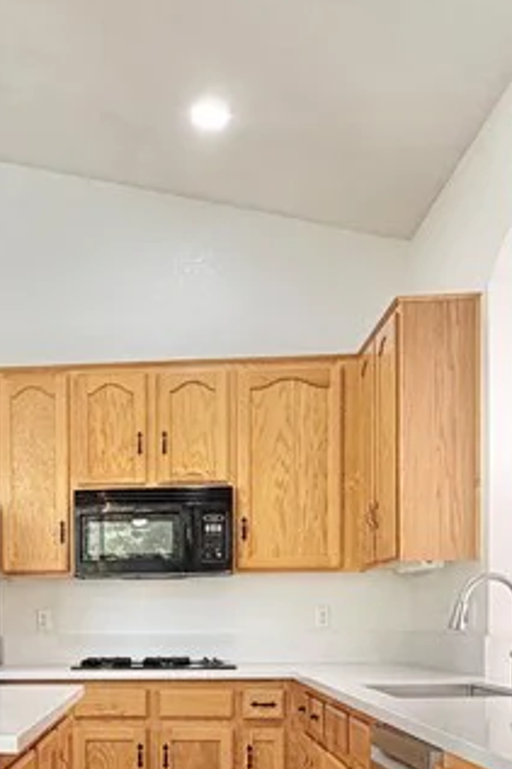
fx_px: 1004
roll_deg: +0.8
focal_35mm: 47
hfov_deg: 27.7
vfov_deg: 39.8
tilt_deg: -1.1
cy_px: 645
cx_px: 66
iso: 250
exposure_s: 1/120
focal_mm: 2.22
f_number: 2.2
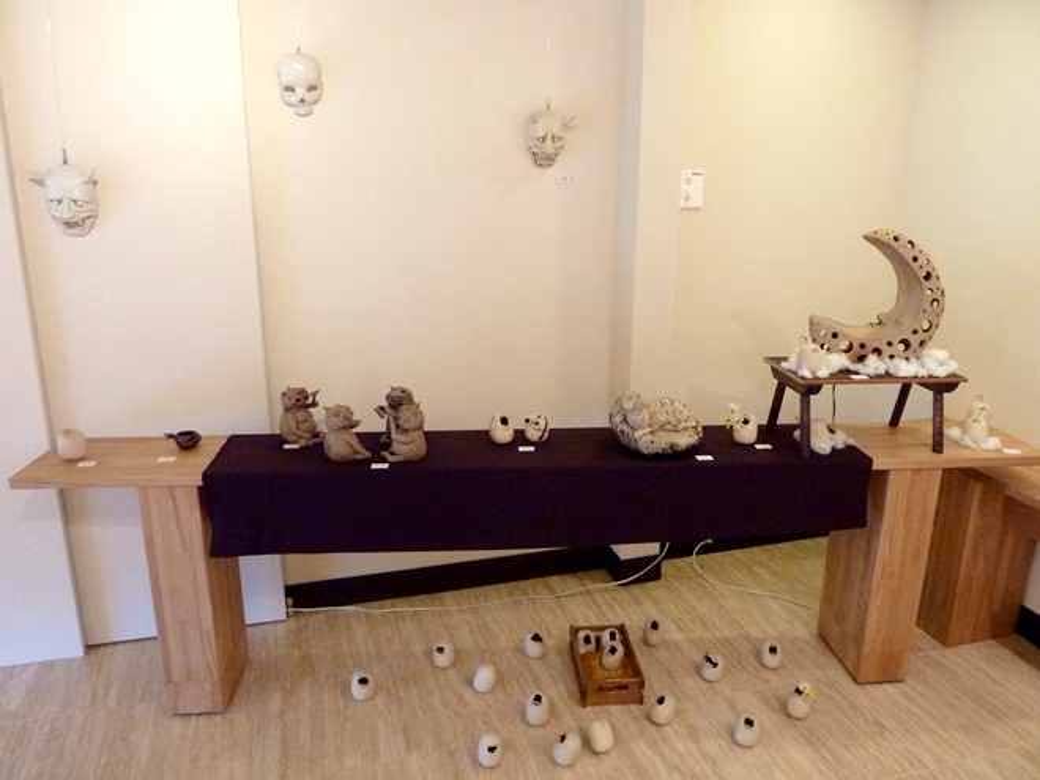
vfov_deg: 54.9
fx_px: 751
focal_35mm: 25
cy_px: 390
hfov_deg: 69.4
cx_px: 520
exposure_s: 1/30
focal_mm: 4.1
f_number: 3.3
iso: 400
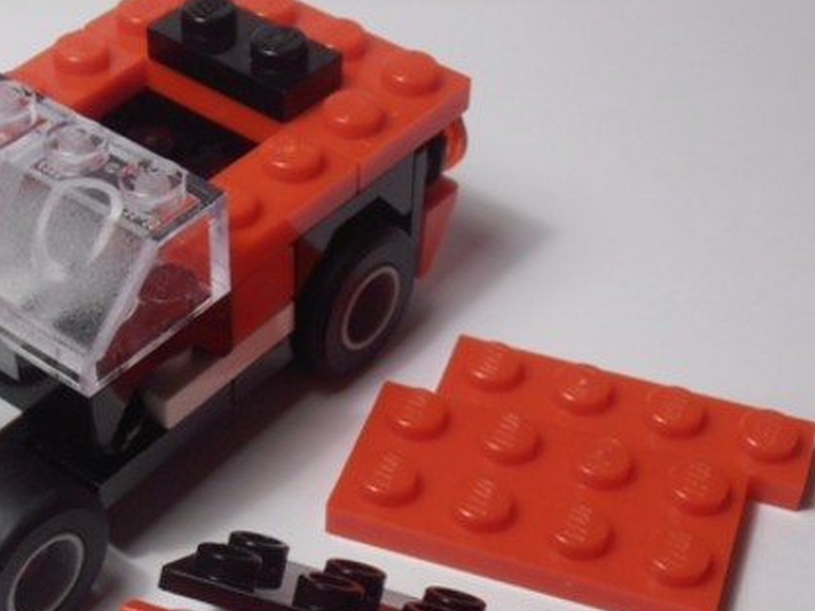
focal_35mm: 80
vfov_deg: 18.3
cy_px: 483
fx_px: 1884
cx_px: 253
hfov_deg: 24.3
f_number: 3.9
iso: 80
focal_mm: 6.61
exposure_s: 1/50
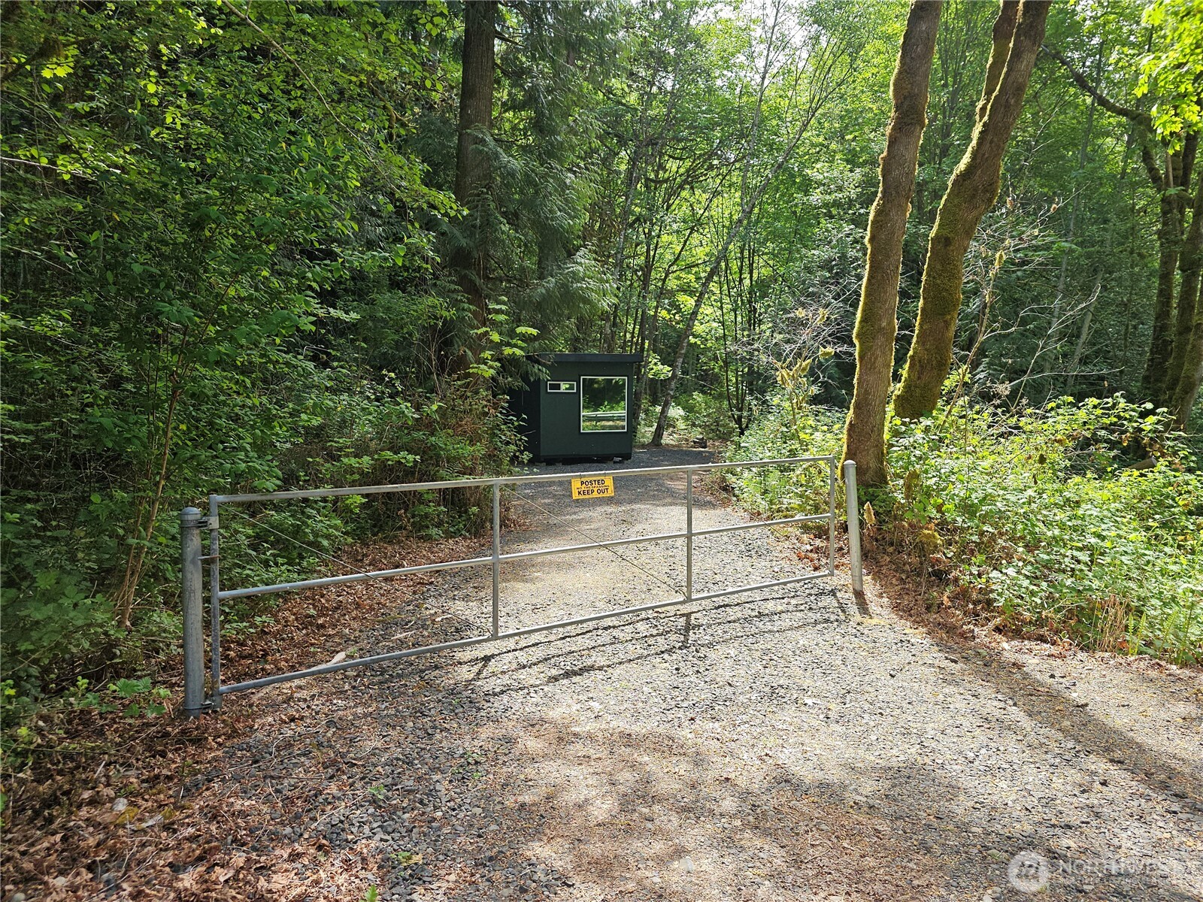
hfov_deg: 73.9
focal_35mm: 23
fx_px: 799
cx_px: 602
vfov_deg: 58.9
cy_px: 451
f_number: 1.7
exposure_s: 1/180
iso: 16
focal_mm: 6.3
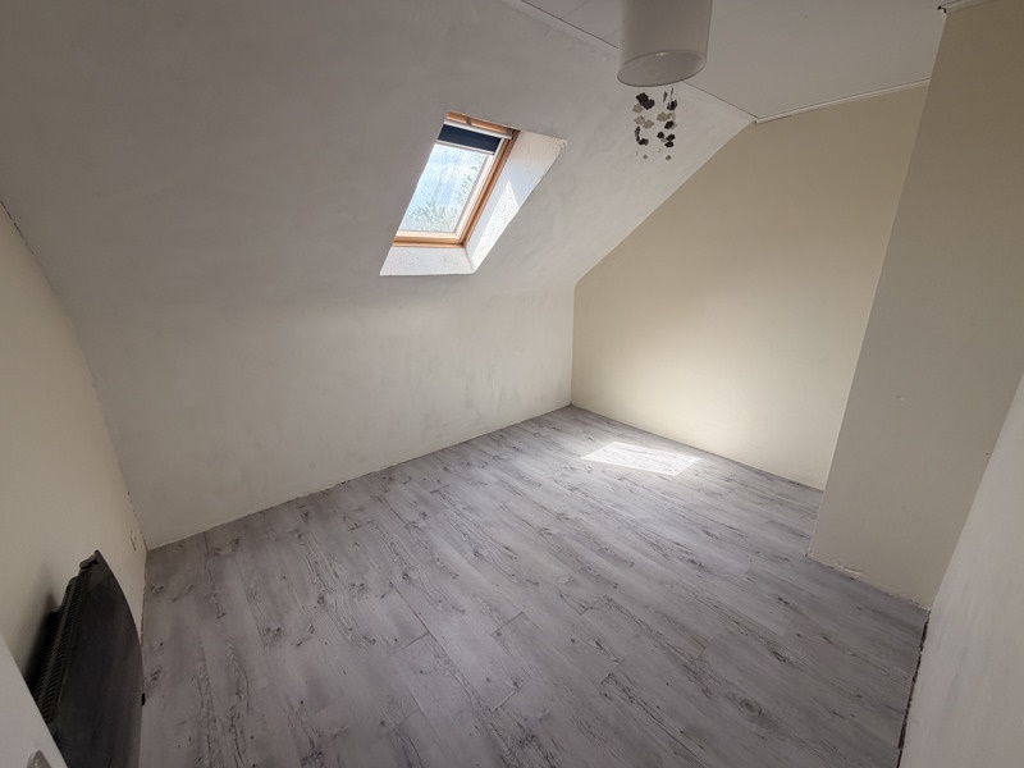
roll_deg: +0.5
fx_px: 414
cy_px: 384
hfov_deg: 102.1
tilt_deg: -17.5
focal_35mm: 14
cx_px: 512
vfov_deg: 85.7
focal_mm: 2.22
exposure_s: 1/145
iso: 50
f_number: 2.2
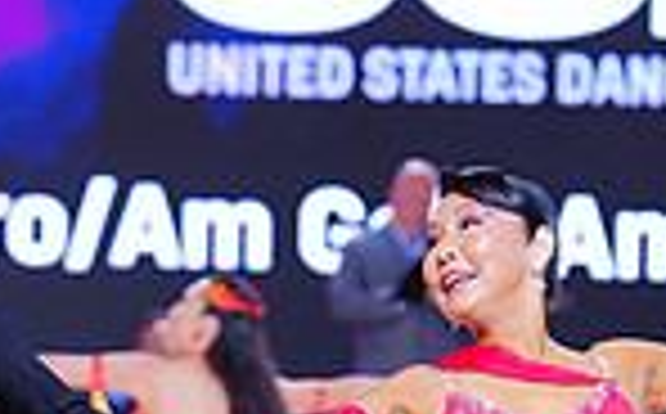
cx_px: 268
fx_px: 4857
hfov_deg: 7.8
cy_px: 616
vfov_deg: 4.8
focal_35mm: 268
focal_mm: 67
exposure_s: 1/400
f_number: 2
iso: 320
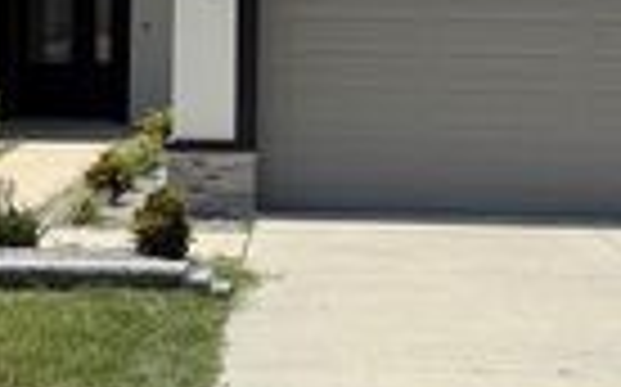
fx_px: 1556
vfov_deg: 14.0
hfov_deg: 22.6
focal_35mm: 92
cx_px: 279
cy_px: 2
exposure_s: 1/7353
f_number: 1.78
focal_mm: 6.76
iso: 80
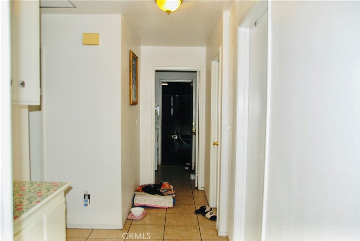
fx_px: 300
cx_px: 180
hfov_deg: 61.9
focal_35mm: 30
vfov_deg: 43.7
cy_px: 120
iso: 200
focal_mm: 20
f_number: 3.8
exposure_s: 1/60
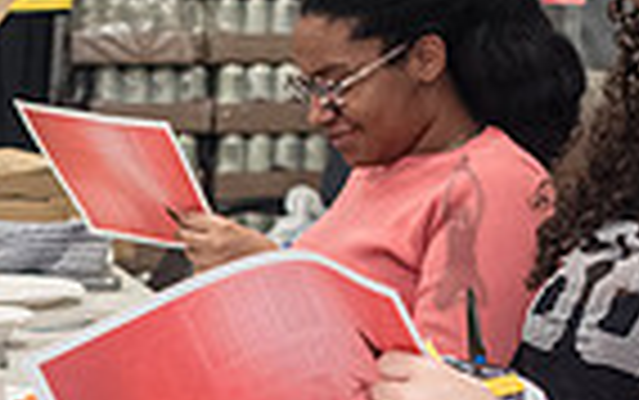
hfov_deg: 13.1
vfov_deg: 8.4
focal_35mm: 155
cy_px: 449
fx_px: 2701
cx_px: -169
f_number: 4.5
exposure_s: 1/320
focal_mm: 35
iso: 2500
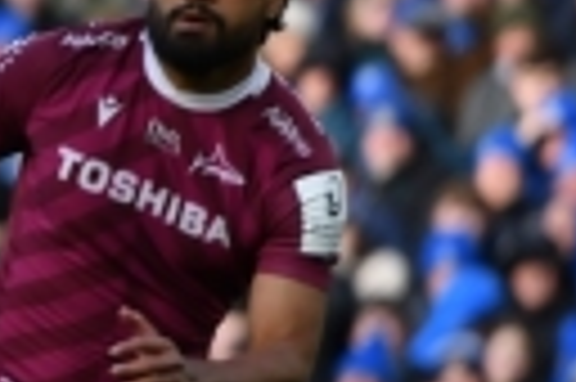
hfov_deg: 1.1
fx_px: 29914
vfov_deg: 0.7
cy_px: 200
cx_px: -1188
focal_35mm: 1872
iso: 180
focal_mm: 200
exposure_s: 1/1000
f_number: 2.8
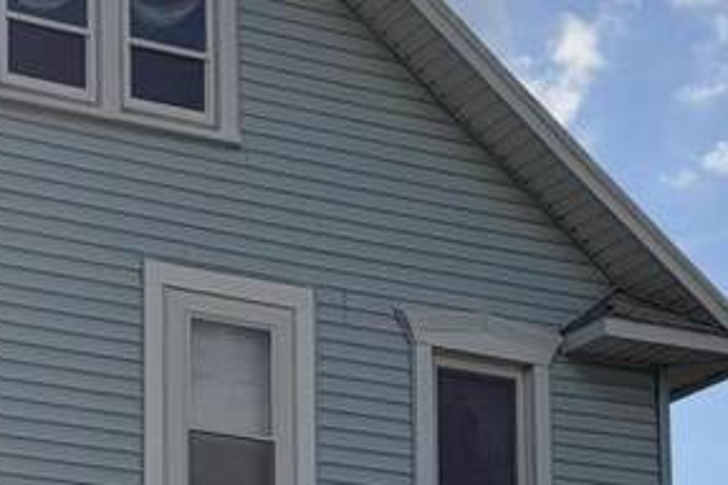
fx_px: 2426
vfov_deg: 11.0
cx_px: 164
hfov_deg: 17.0
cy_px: 728
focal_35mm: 120
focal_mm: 5.96
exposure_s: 1/5814
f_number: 1.6
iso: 64
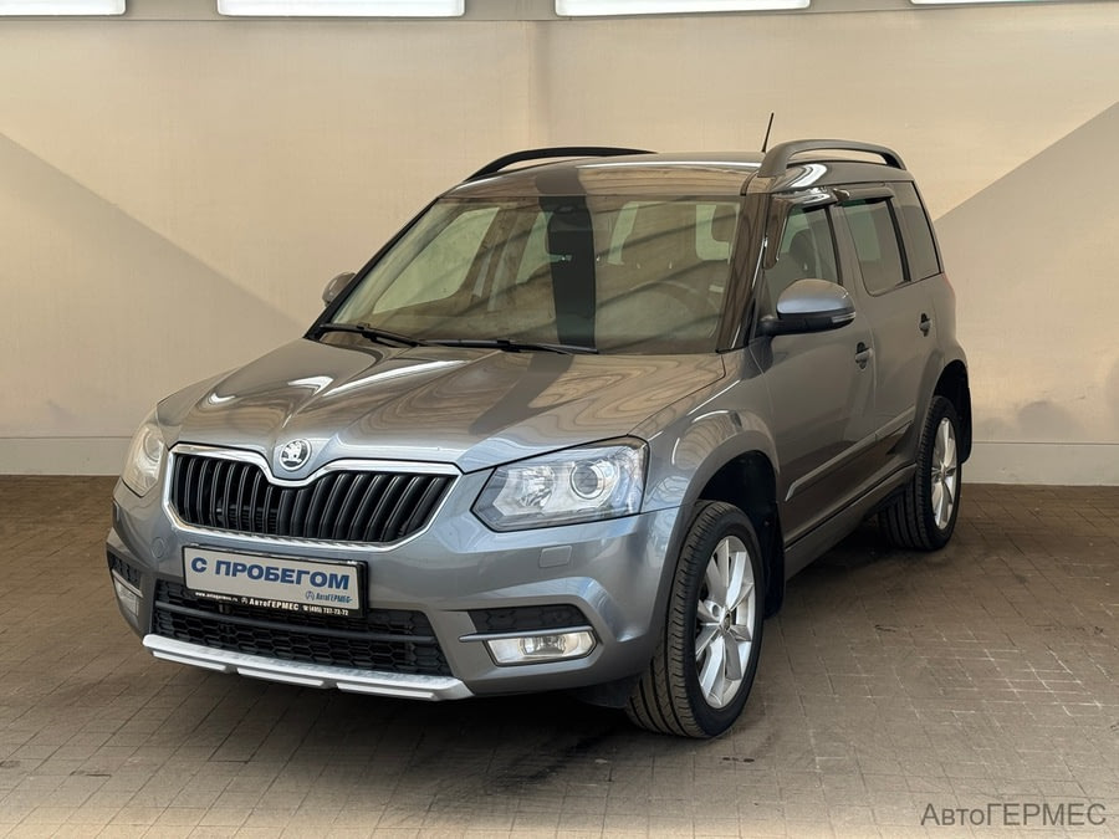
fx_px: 1552
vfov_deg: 30.3
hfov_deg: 39.7
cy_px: 420
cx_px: 560
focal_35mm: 48
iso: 64
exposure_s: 1/685
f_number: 1.78
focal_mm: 6.76
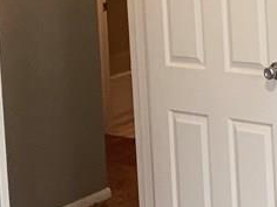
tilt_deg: -2.9
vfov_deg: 12.7
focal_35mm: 113
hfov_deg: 17.0
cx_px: 289
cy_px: -62
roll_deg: +3.2
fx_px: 904
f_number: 1.8
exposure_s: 1/60
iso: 200
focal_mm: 4.25
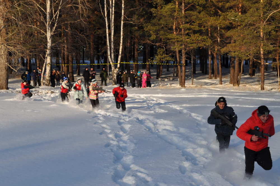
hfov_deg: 28.1
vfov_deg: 18.9
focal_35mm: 72
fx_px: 559
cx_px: 140
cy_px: 93
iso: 200
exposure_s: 1/400
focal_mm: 48
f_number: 10
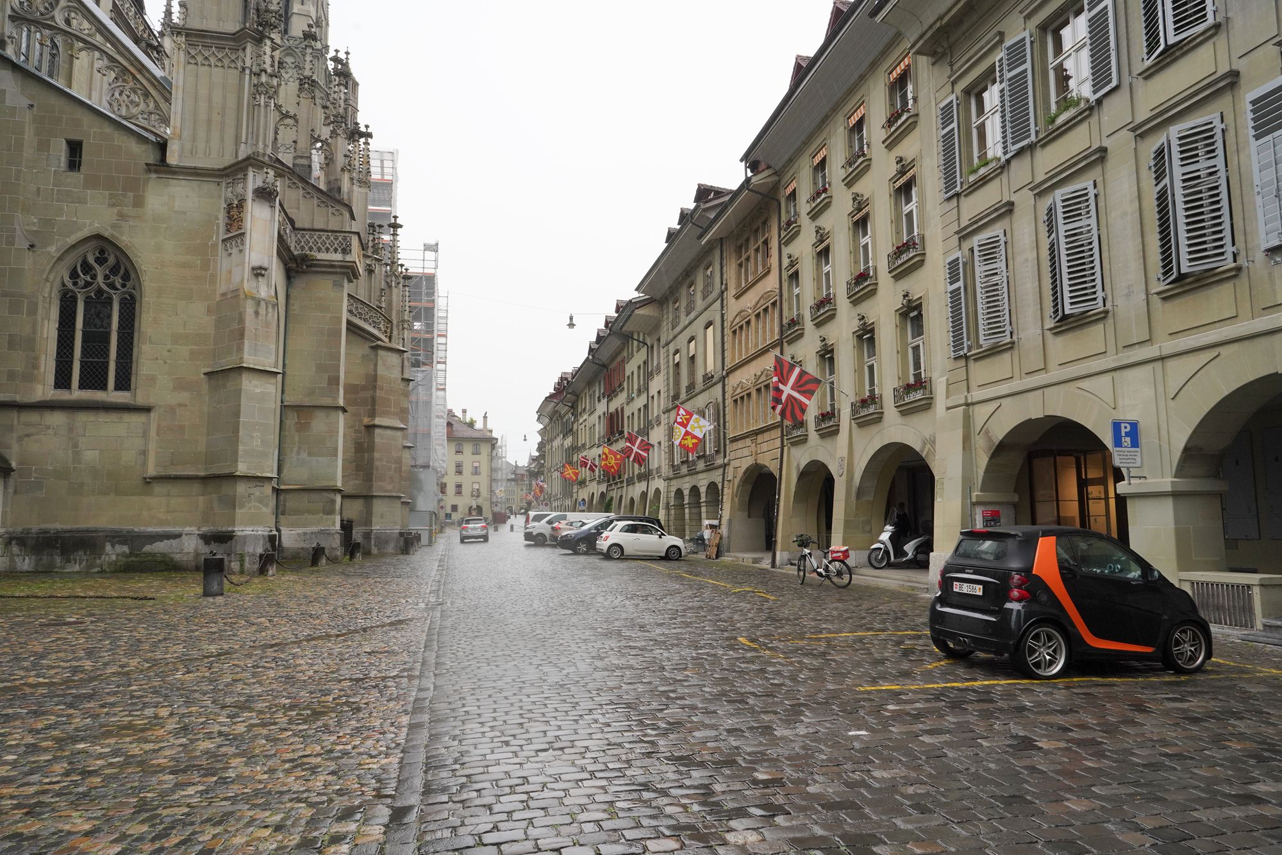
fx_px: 855
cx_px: 641
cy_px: 428
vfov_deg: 53.1
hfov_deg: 73.7
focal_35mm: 24
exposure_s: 1/100
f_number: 14
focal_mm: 24
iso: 800
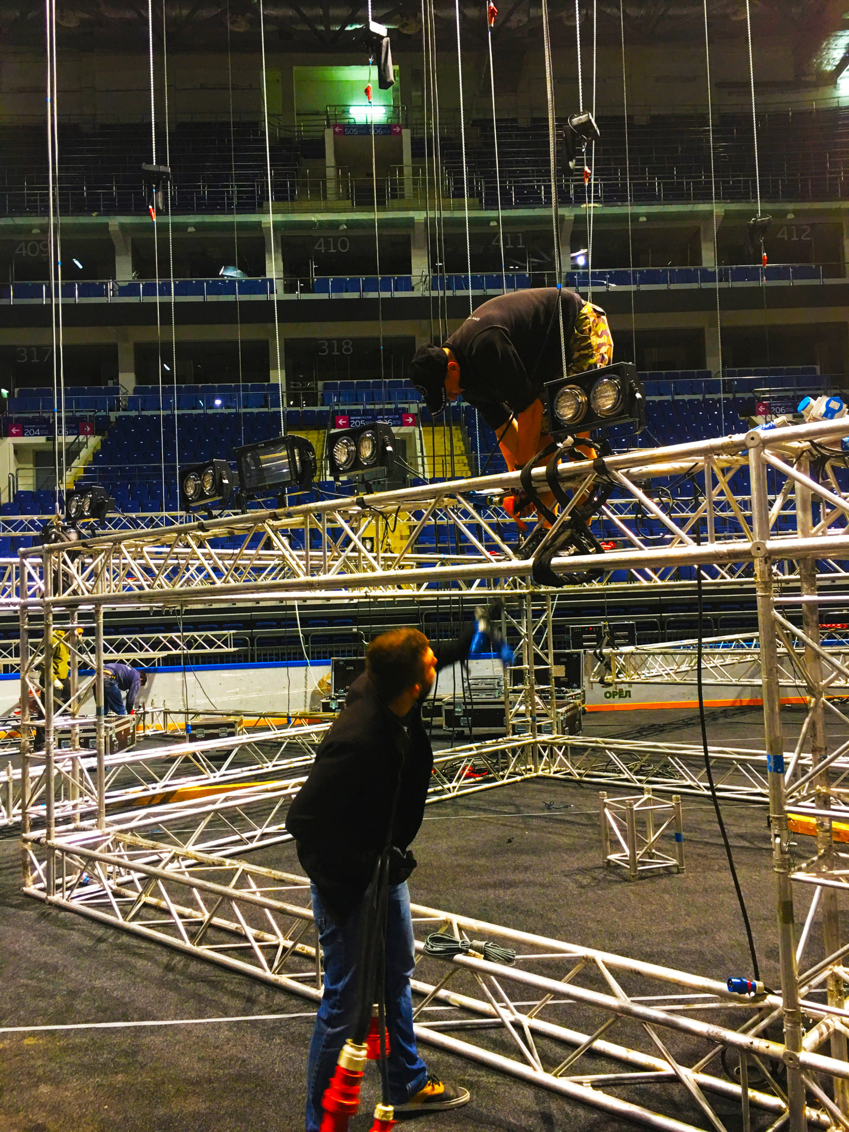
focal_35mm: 29
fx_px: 948
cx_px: 424
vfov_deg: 61.7
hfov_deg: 48.2
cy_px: 566
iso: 50
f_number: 2.2
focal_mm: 4.15
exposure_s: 1/17
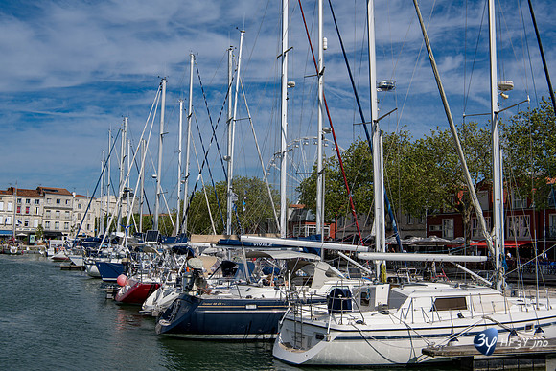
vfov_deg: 33.4
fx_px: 618
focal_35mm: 40
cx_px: 278
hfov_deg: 48.4
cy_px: 186
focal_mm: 40
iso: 64
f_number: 11
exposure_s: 1/400
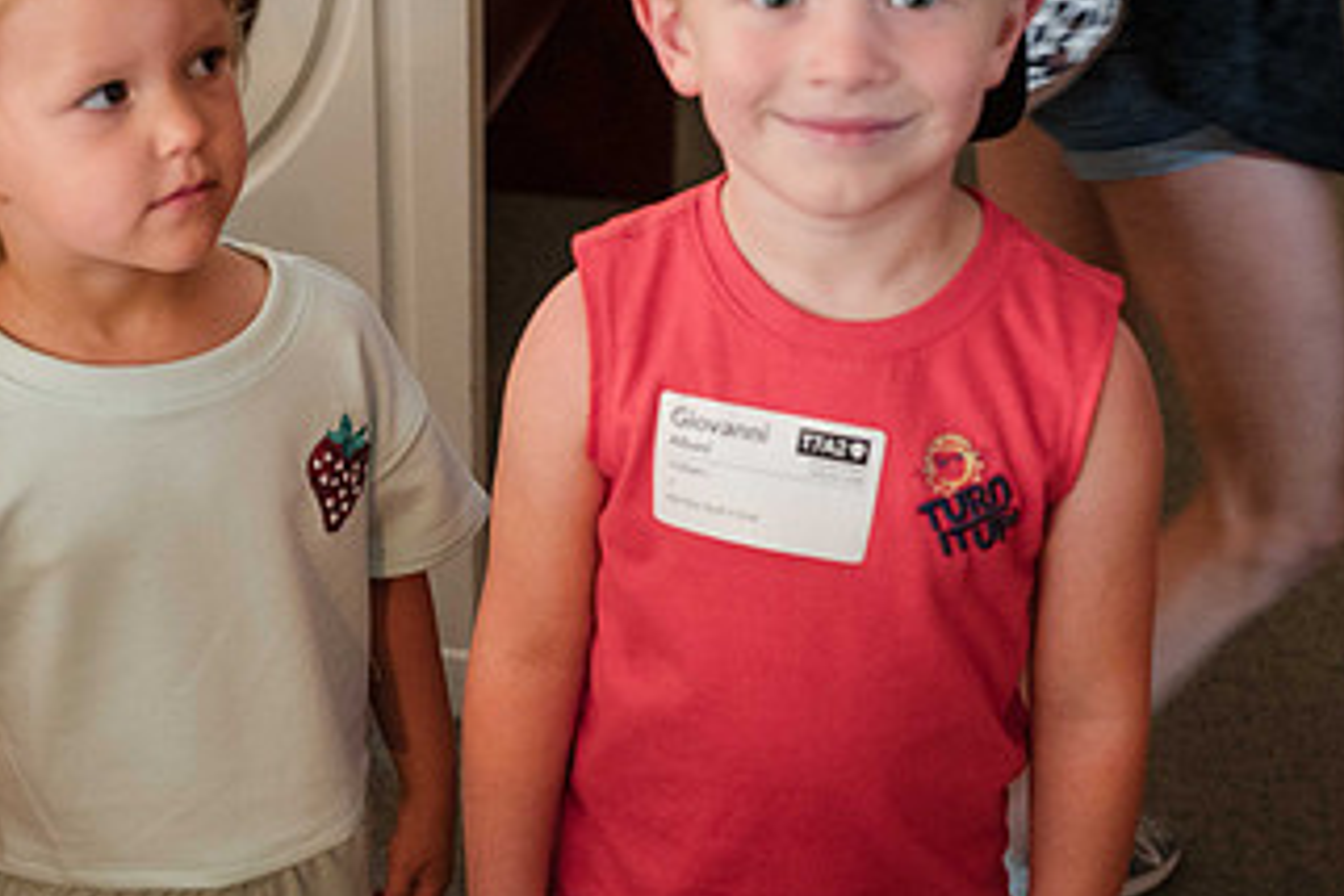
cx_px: 604
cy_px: 347
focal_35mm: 68
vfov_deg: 20.0
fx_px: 2538
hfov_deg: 29.6
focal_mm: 35
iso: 4000
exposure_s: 1/60
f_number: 2.8
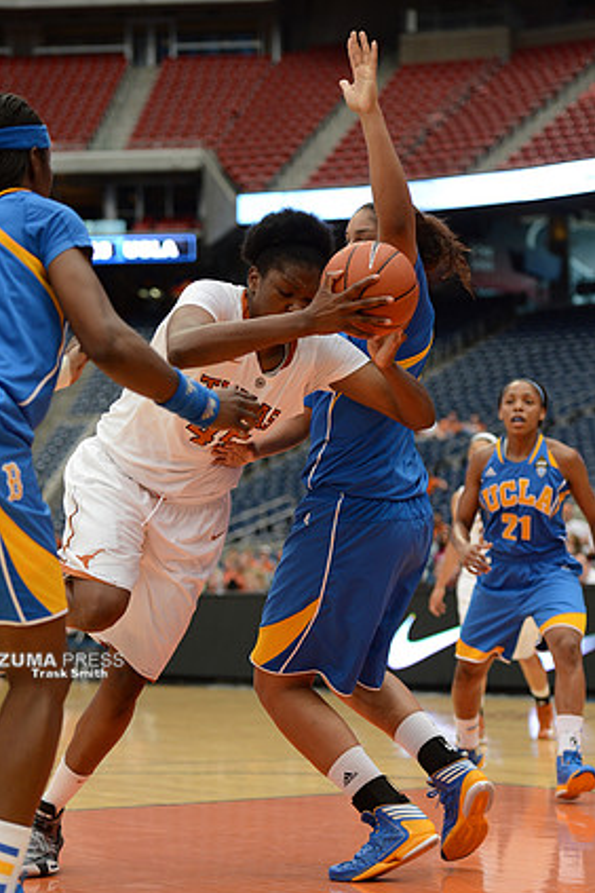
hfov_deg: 16.5
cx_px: 281
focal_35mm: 83
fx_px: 2058
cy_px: 473
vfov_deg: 24.5
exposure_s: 1/1250
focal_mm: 78
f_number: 2.8
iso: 1000
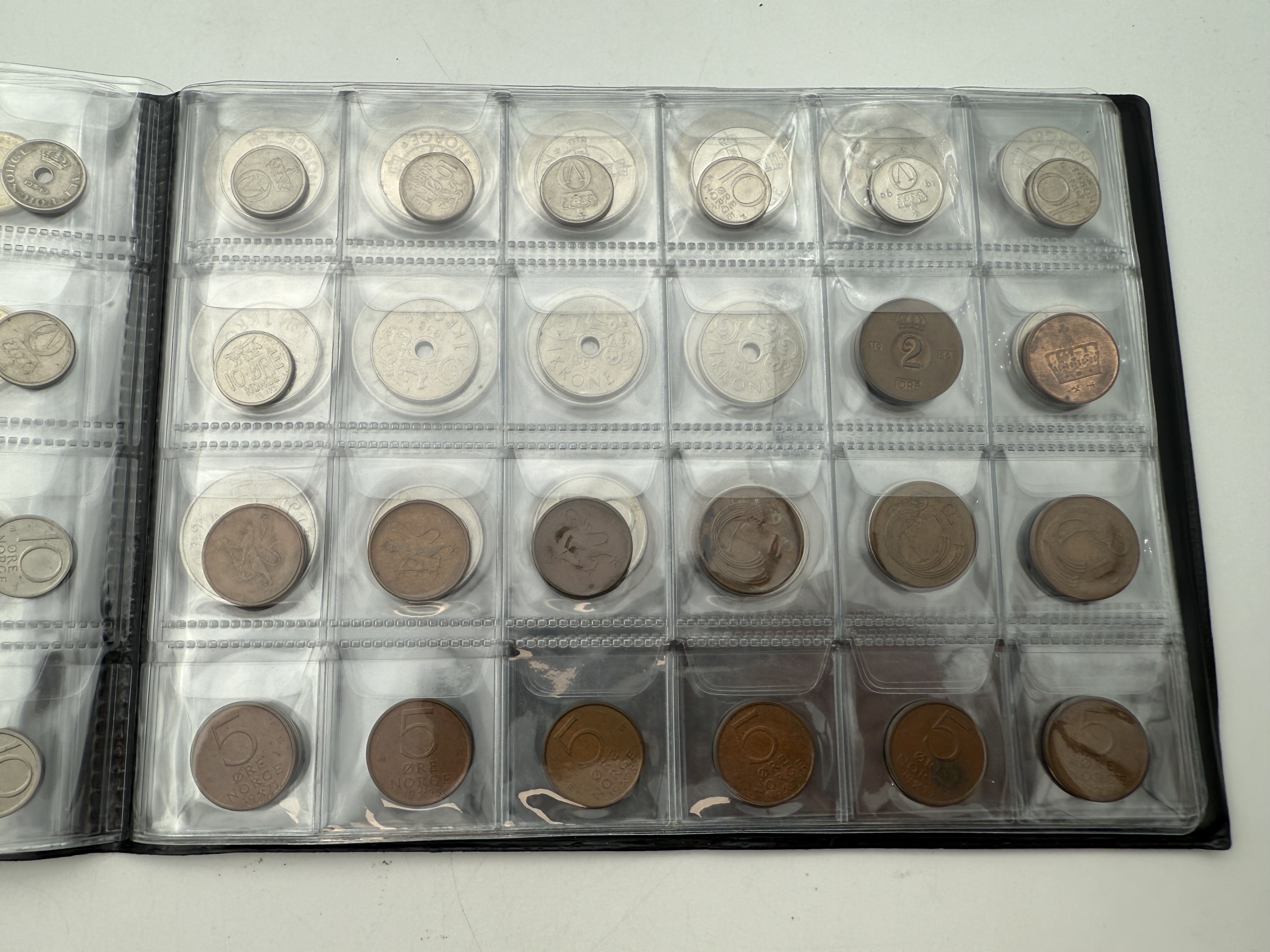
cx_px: 635
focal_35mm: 24
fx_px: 881
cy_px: 476
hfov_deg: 71.6
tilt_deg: -79.7
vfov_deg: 56.8
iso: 40
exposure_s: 1/248
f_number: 2.2
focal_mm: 2.22
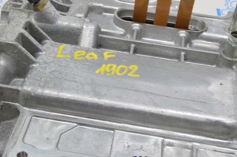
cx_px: 118
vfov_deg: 22.6
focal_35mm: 60
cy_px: 78
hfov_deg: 33.4
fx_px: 394
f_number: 20
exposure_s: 1/20
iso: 6400
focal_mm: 40
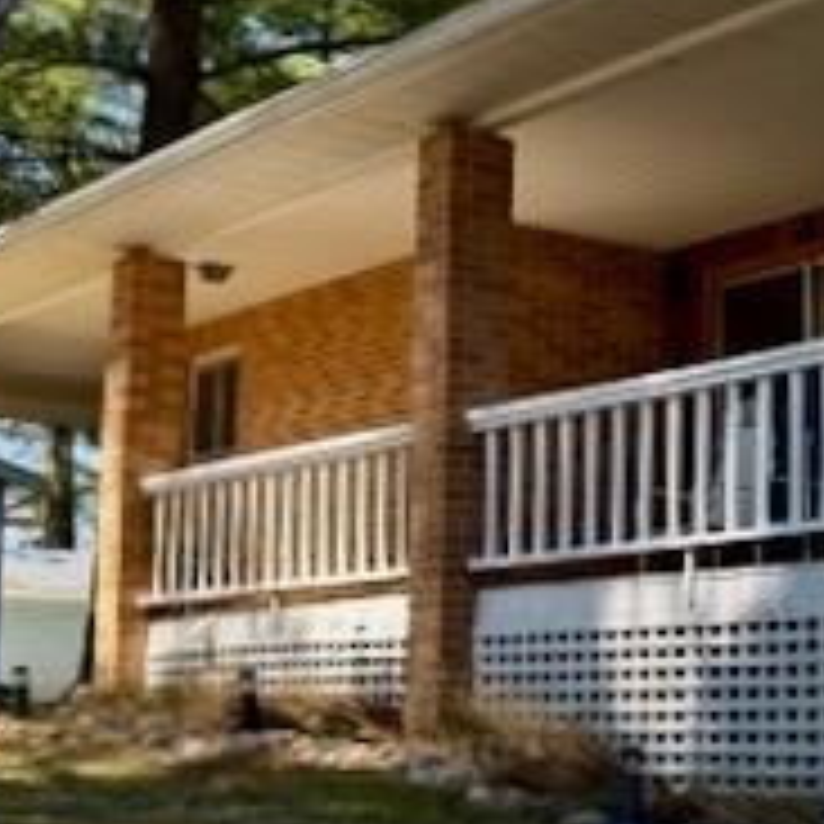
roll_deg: -0.8
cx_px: 1157
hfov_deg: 20.7
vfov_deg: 23.3
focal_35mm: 74
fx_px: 1993
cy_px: 518
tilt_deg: +5.6
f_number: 1.78
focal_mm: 6.76
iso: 100
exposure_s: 1/1060
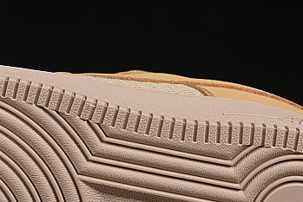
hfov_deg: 8.9
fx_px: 1953
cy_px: 107
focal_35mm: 232
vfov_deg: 5.9
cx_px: 61
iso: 160
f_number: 8
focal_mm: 50
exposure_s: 1/80
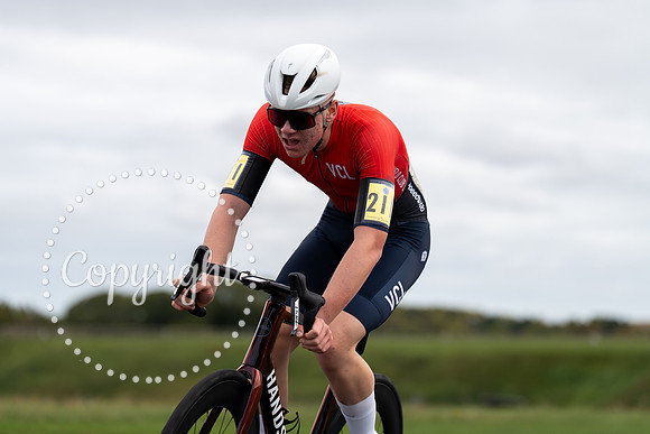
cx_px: 325
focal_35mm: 148
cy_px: 217
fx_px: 2673
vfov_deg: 9.3
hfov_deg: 13.9
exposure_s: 1/1000
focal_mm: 148
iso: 125
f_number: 3.5
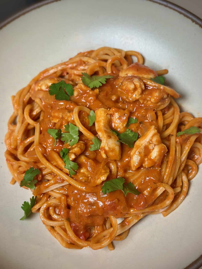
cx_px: 101
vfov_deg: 39.7
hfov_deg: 30.3
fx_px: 373
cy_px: 134
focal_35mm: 48
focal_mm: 6.9
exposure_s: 1/120
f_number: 1.8
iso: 125
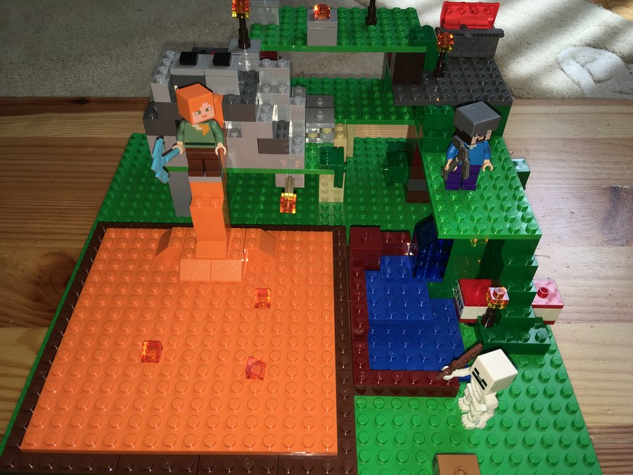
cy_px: 238
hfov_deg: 61.7
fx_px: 530
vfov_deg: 48.2
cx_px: 316
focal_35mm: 29
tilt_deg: -45.9
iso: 25
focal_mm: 4.15
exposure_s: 1/64
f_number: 2.2
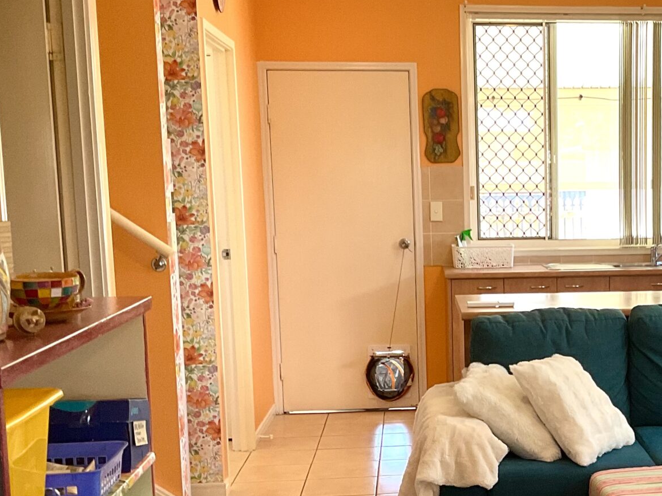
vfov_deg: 22.8
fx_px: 1224
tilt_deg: -7.5
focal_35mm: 64
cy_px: 349
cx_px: 573
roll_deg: -0.2
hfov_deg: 29.2
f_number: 1.8
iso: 64
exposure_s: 1/67
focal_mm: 3
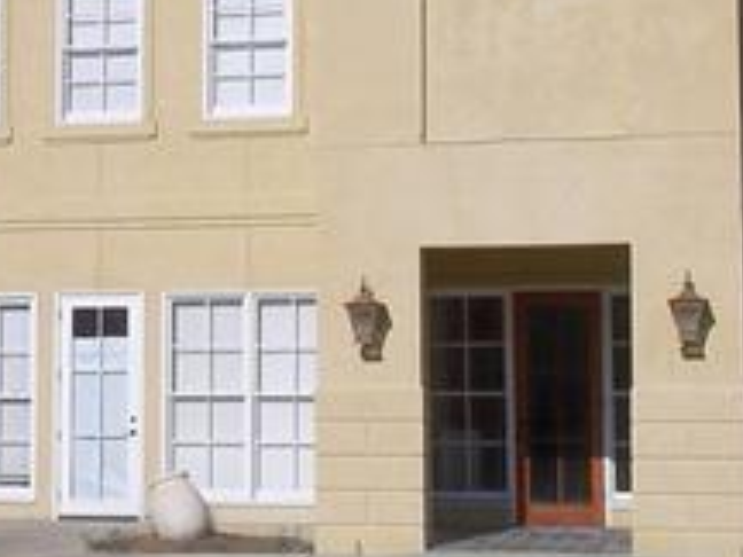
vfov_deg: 17.2
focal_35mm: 86
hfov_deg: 22.6
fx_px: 1846
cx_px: 227
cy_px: 237
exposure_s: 1/800
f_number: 5.6
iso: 80
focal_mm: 4.1
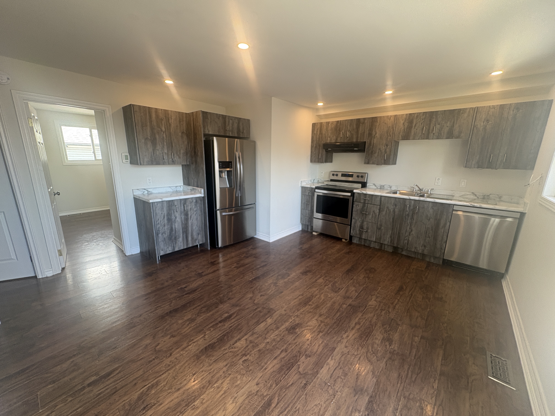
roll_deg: -1.0
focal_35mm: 14
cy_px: 208
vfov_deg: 85.7
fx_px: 224
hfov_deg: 102.1
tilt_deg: -12.8
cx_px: 278
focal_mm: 2.22
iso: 200
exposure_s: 1/60
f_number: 2.2
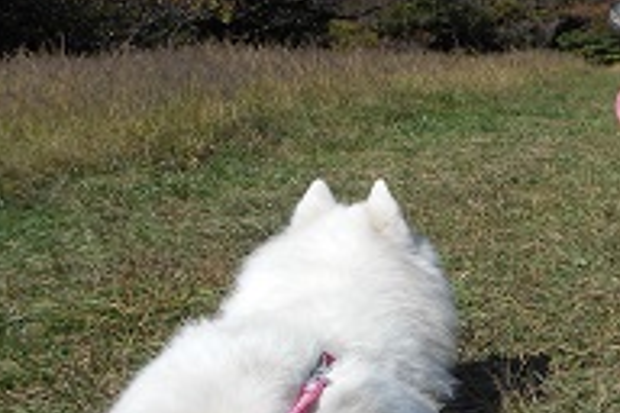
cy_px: 300
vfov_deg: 20.8
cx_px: 584
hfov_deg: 29.4
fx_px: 1119
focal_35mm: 65
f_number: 3.7
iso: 80
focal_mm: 4.5
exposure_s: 1/1000
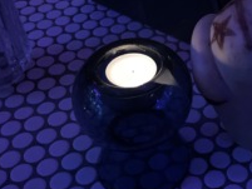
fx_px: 452
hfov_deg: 30.2
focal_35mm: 62
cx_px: 214
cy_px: 23
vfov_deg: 23.1
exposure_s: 1/25
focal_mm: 5.1
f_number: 1.6
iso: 1000
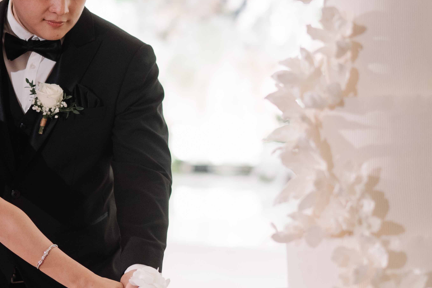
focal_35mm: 129
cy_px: 84
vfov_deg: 10.6
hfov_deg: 15.9
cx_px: 176
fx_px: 1548
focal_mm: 50
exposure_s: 1/200
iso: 1000
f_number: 1.4
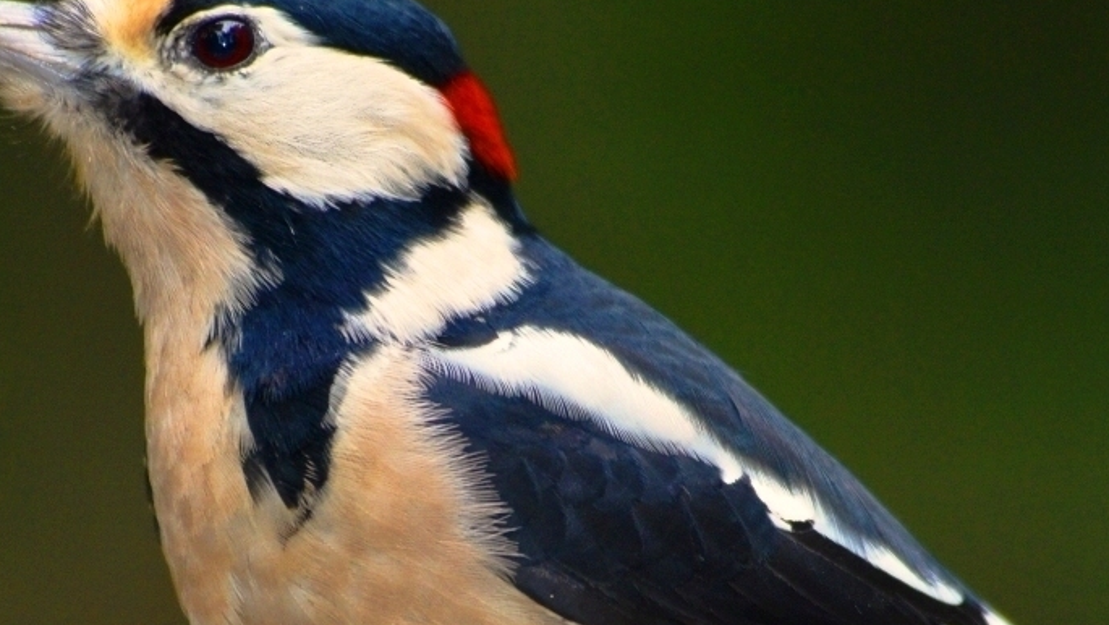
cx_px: 521
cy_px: 406
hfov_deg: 3.8
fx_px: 16622
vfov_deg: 2.2
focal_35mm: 565
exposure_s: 1/200
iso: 500
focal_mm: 400
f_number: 5.6
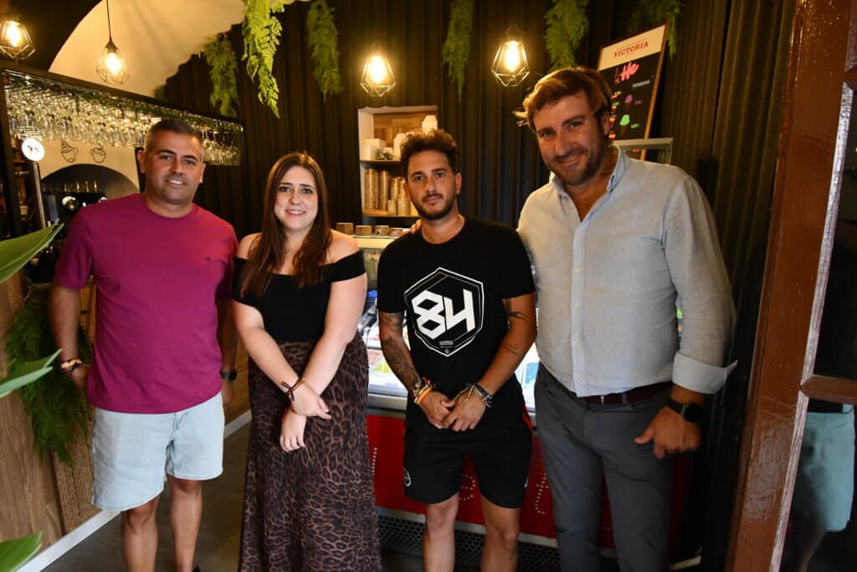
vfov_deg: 64.6
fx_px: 452
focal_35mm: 19
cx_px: 428
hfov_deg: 86.9
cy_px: 286
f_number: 4.8
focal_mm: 13
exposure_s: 1/125
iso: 3200
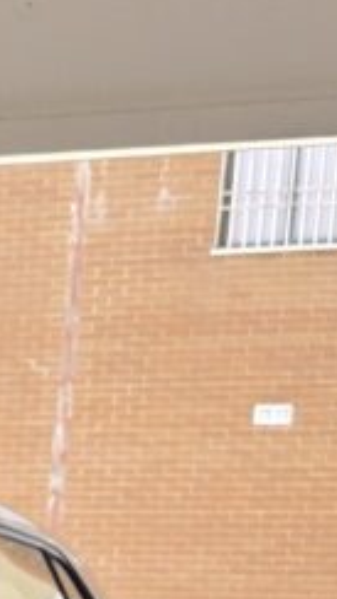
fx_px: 2291
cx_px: -664
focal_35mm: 144
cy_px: 955
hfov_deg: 7.4
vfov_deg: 13.8
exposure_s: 1/180
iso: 25
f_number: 1.7
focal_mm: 6.3
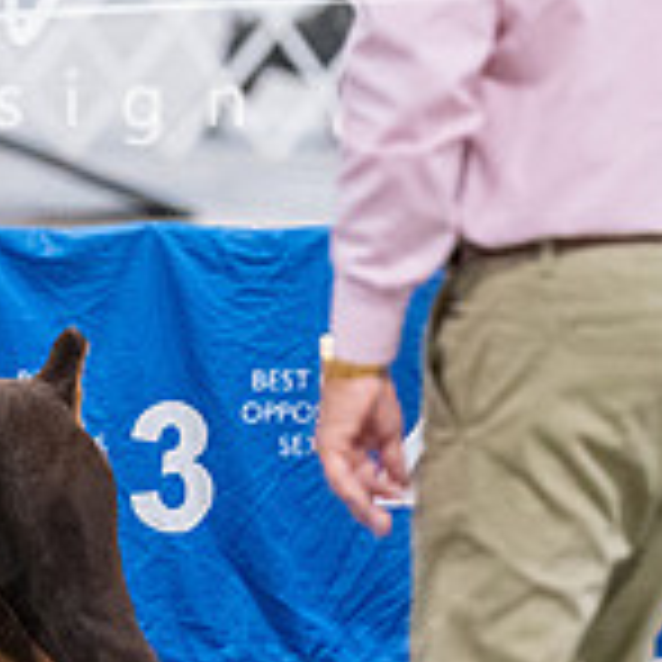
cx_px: -315
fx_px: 12311
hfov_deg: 3.1
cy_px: 241
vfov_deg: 3.1
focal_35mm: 569
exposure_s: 1/320
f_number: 3.2
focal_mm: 170
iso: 6400
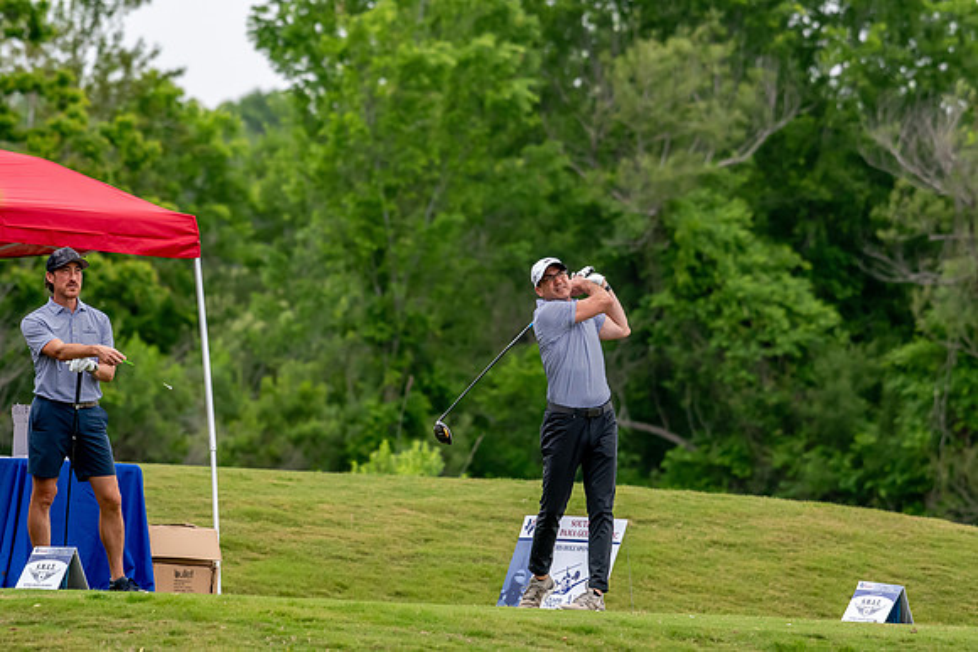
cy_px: 326
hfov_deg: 4.7
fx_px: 11820
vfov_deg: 3.2
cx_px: 489
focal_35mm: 435
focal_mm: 290
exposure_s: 1/2000
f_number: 5.6
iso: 1600
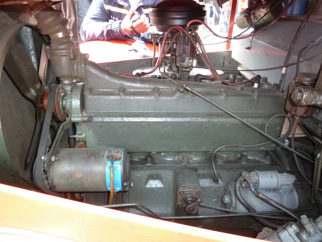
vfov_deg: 54.9
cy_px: 121
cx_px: 161
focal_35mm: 25
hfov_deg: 69.4
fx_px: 233
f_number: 3.3
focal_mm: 4.1
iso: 125
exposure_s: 1/30
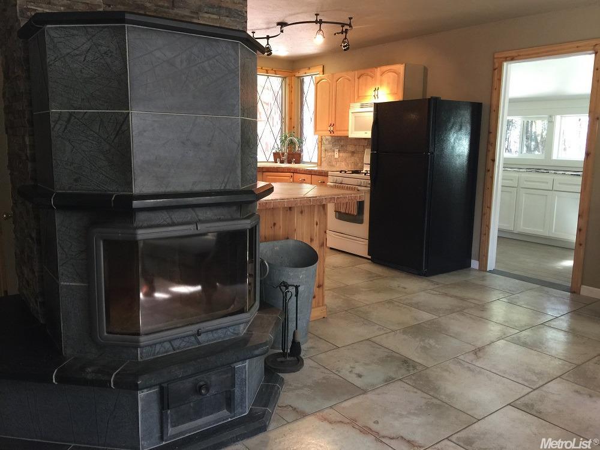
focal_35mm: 29
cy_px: 225
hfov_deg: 61.7
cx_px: 300
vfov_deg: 48.2
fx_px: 503
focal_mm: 4.15
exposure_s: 1/15
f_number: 2.2
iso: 64
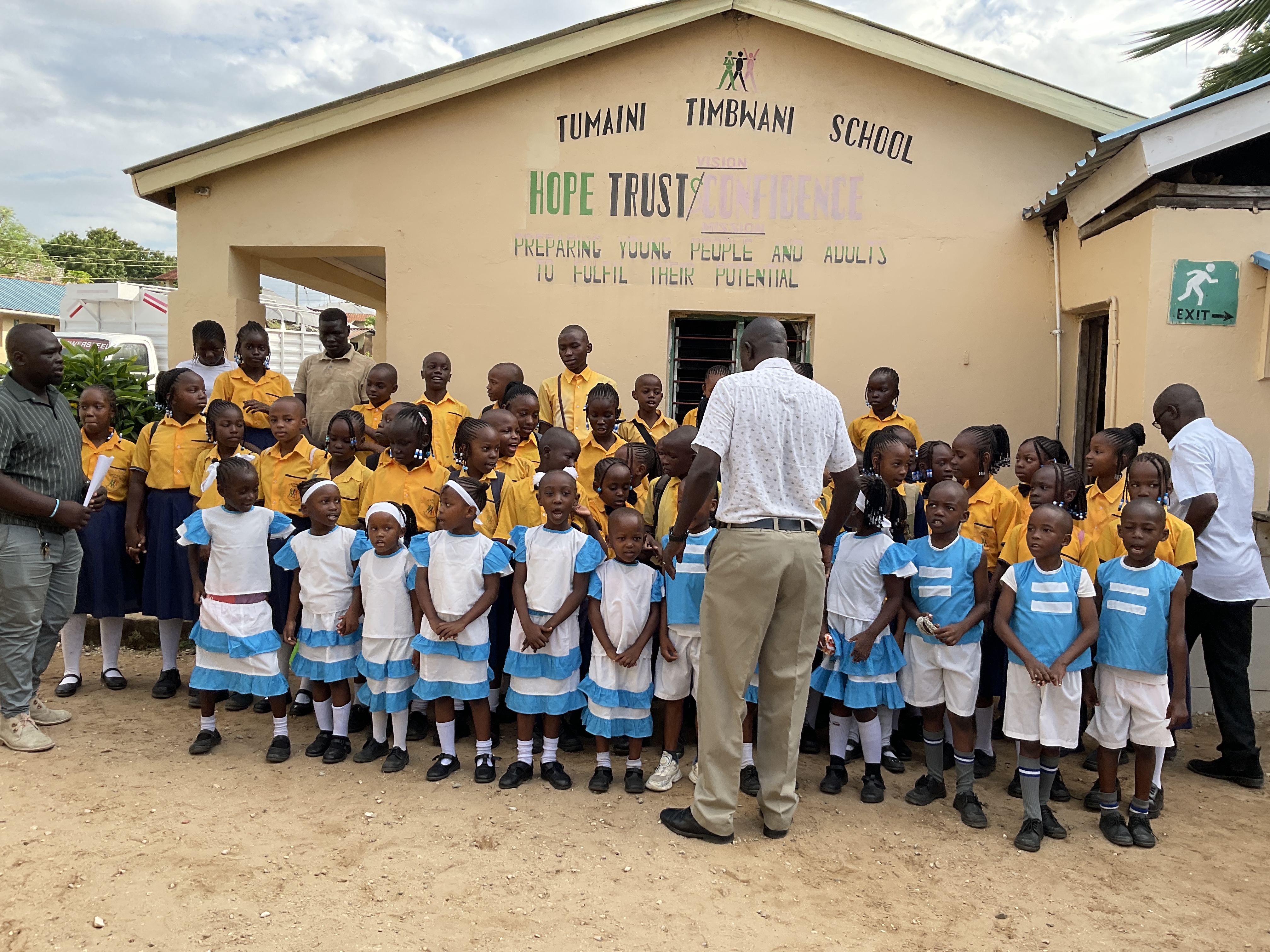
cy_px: 476
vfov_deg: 48.2
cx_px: 635
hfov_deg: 61.7
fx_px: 1064
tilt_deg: -4.2
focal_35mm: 29
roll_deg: -1.0
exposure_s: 1/495
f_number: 1.8
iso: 16
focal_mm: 3
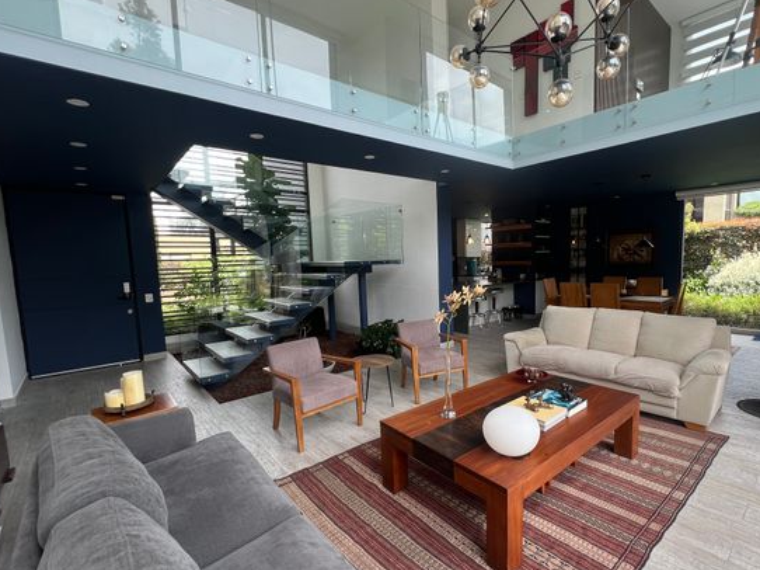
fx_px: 351
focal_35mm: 16
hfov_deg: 94.1
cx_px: 427
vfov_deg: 78.0
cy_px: 298
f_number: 1.8
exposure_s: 1/129
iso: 32
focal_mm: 1.57
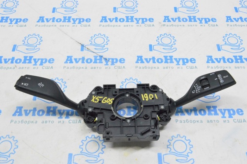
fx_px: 267
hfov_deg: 49.6
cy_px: 82
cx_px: 124
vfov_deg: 34.1
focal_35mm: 39
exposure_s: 1/20
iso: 6400
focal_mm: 26
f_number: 20
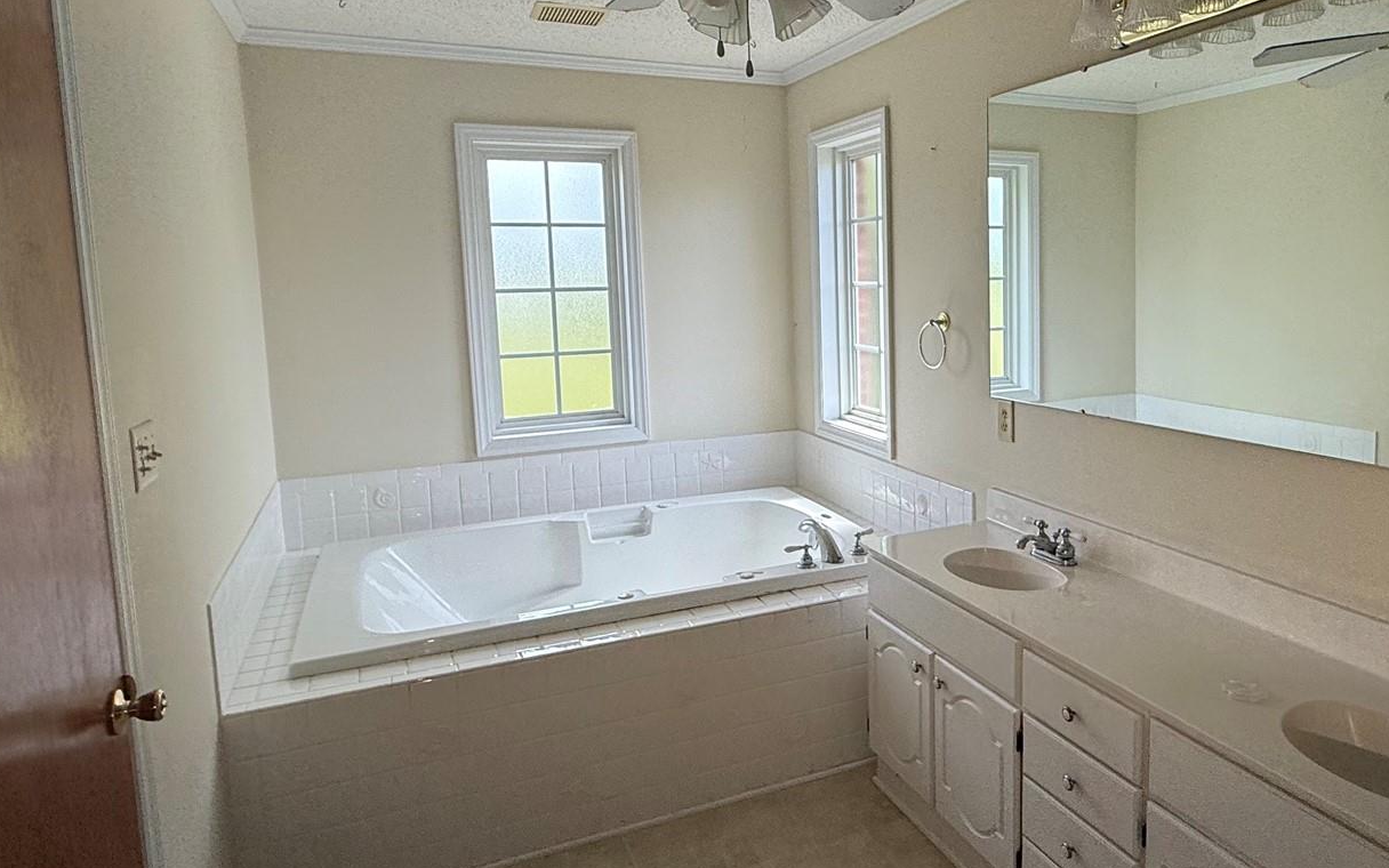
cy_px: 380
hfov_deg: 71.2
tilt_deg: -7.0
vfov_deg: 49.2
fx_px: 946
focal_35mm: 25
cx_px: 880
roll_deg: +1.3
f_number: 2.2
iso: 64
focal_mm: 2.22
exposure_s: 1/281
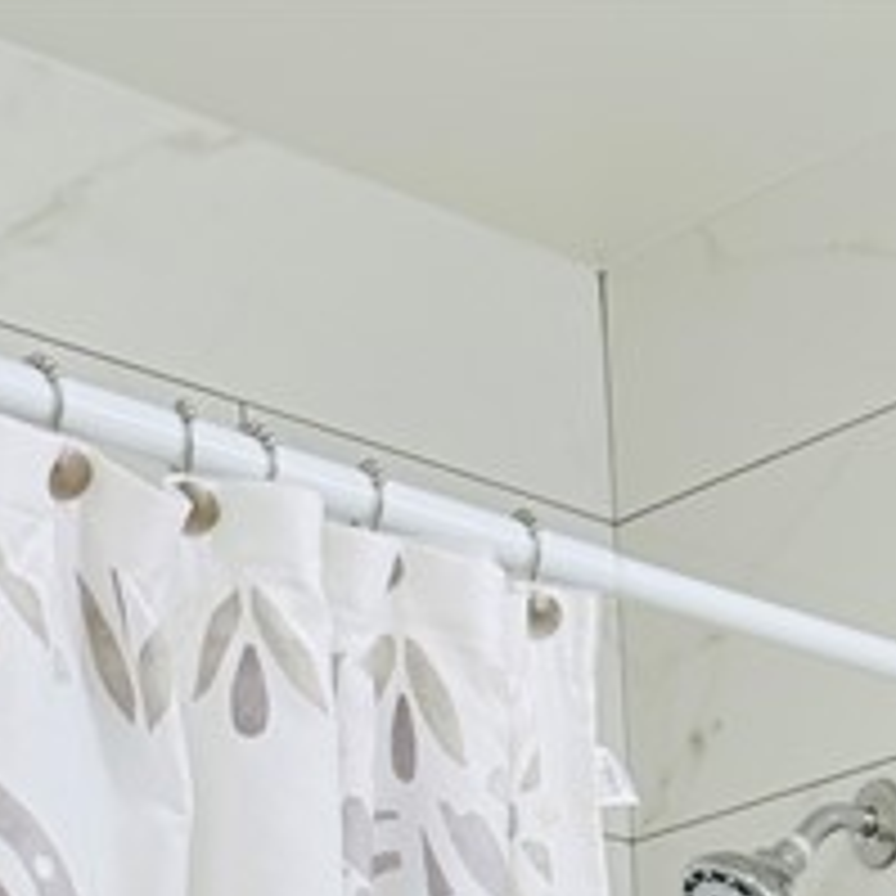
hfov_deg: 14.1
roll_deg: +1.2
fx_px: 3192
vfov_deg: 12.1
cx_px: 1616
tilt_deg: -9.4
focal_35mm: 109
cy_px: 2292
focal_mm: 6.76
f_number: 1.78
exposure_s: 1/120
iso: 80
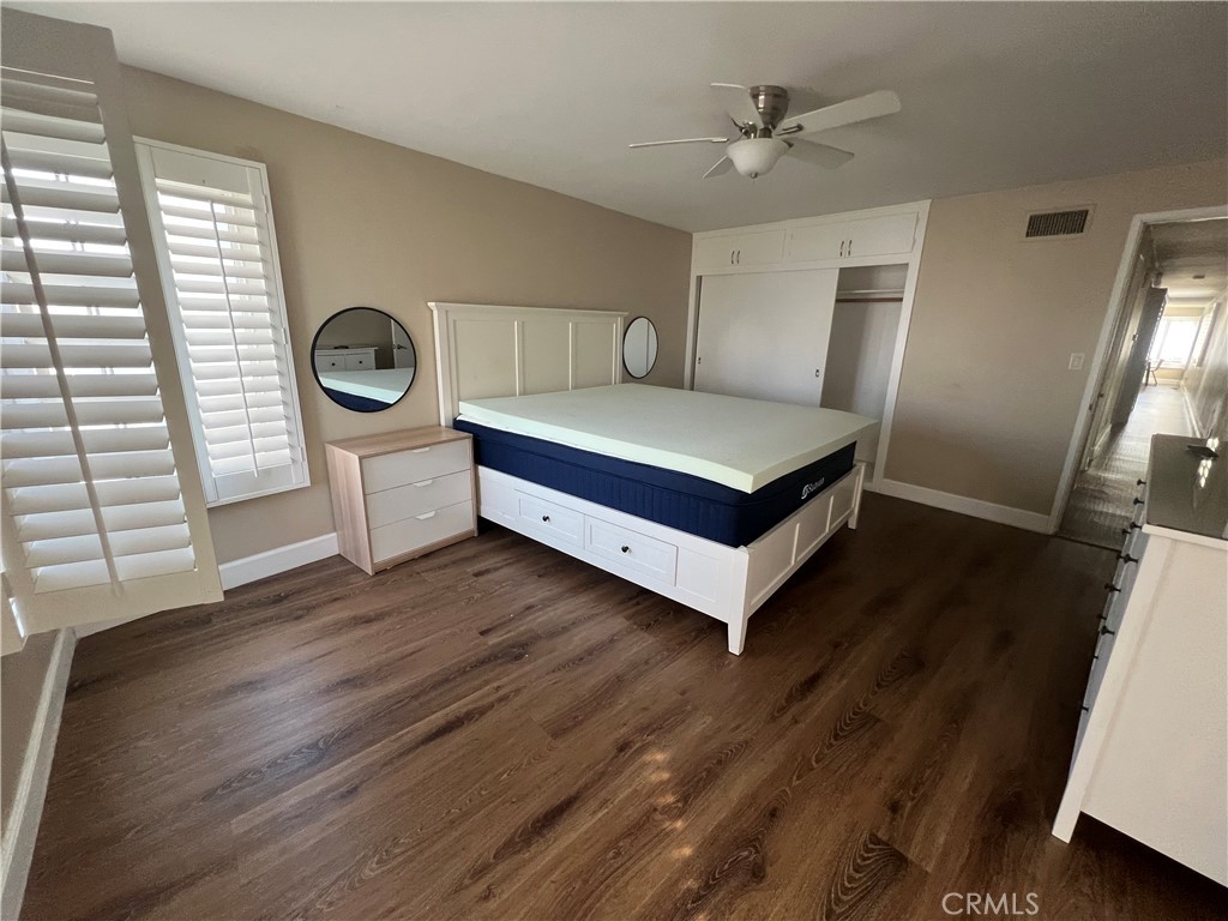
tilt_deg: -13.9
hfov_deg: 106.2
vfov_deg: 89.9
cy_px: 460
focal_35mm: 13
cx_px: 614
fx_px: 461
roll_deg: -2.2
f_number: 1.8
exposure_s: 1/99
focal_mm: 1.57
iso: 200
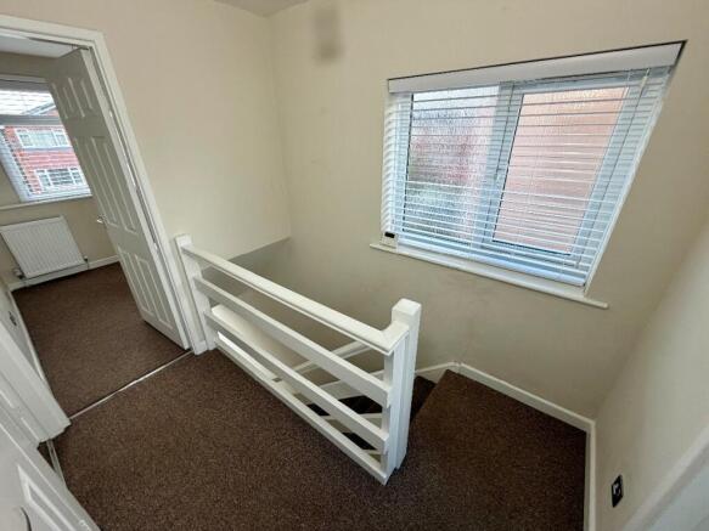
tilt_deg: -26.0
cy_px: 266
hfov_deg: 102.1
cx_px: 354
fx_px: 287
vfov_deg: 85.7
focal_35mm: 14
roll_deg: +1.6
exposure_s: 1/96
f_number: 2.2
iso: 64
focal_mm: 2.22
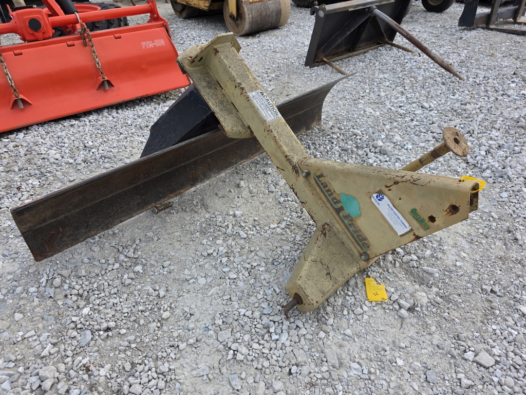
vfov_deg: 58.9
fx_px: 349
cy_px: 198
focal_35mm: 23
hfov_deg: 73.9
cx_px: 263
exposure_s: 1/3168
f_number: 1.7
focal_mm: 6.3
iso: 80
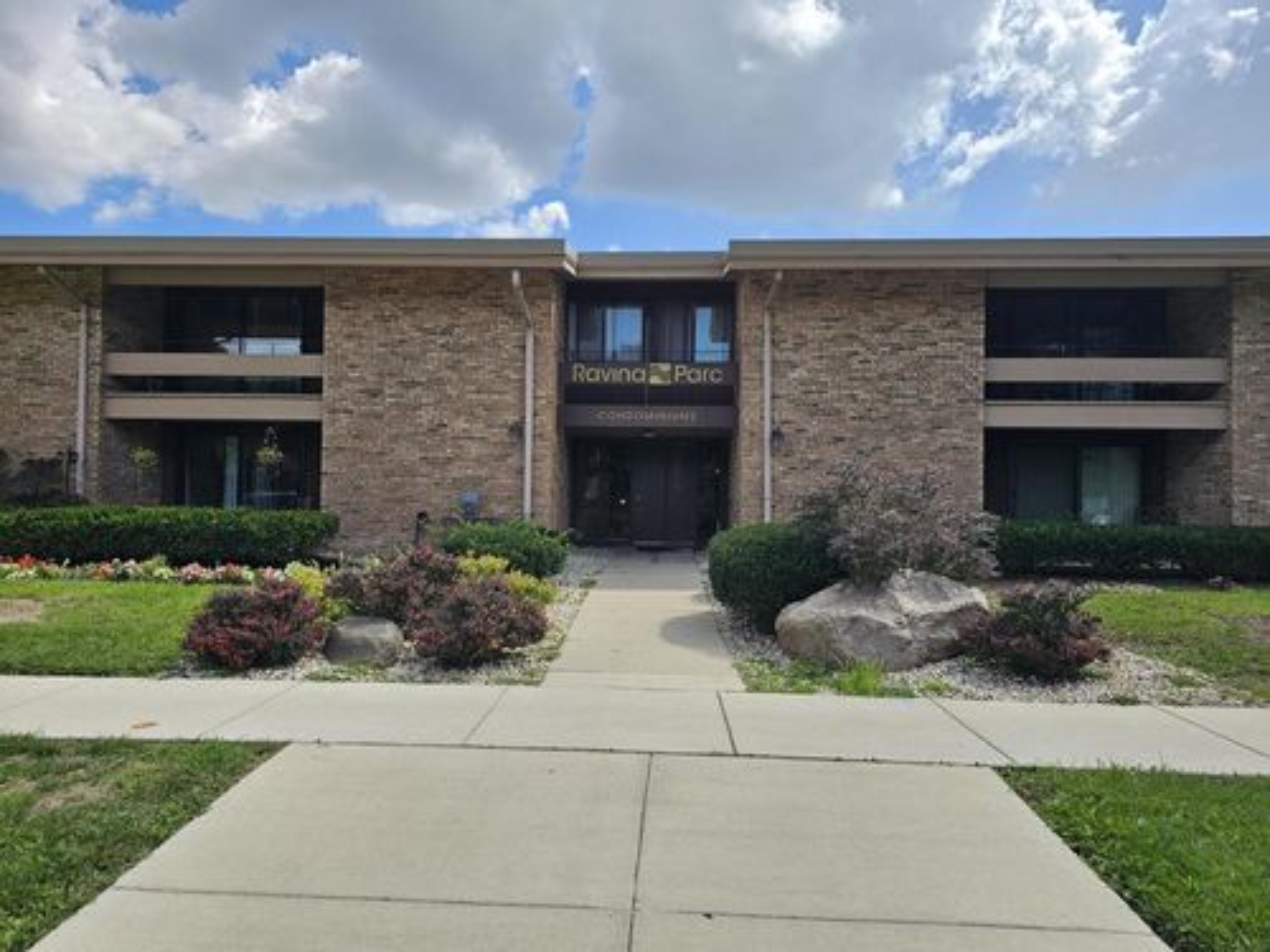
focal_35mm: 23
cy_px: 476
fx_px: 844
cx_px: 635
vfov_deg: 58.9
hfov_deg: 73.9
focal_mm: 6.3
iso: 10
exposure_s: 1/611
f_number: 1.7
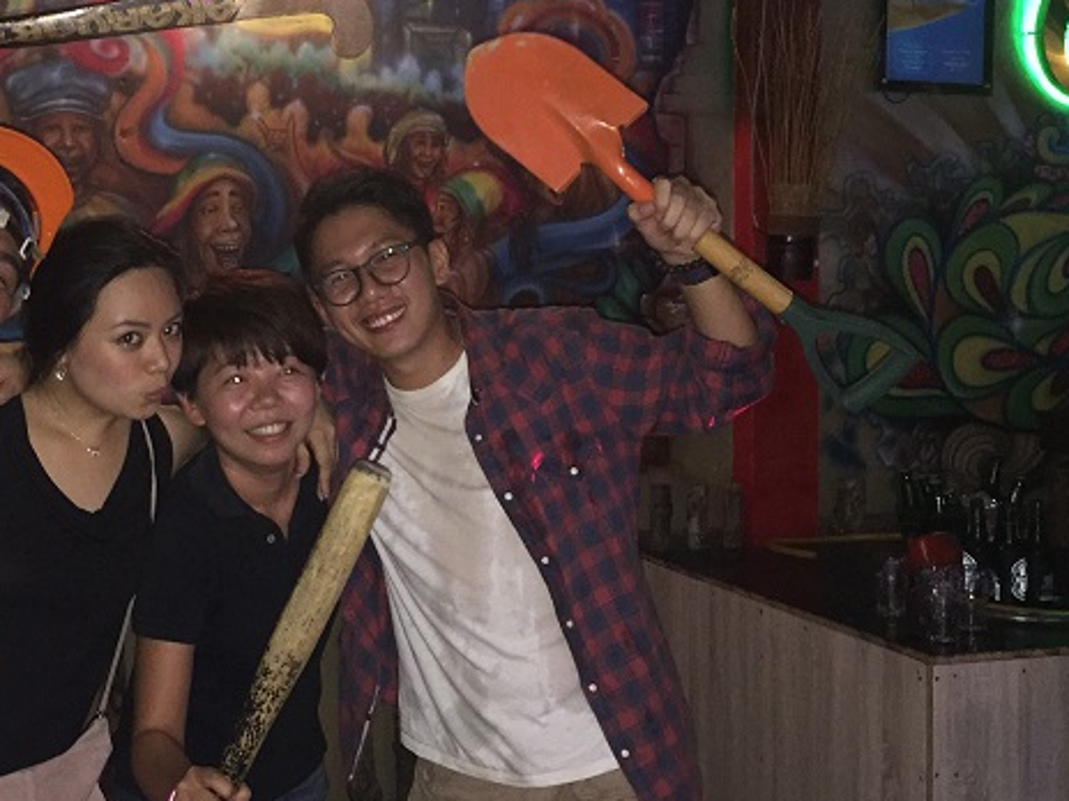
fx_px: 1544
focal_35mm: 50
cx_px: 382
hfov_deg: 37.9
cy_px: 325
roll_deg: -0.4
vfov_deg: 29.0
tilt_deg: -1.5
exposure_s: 1/17
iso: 250
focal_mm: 4.15
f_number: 2.2
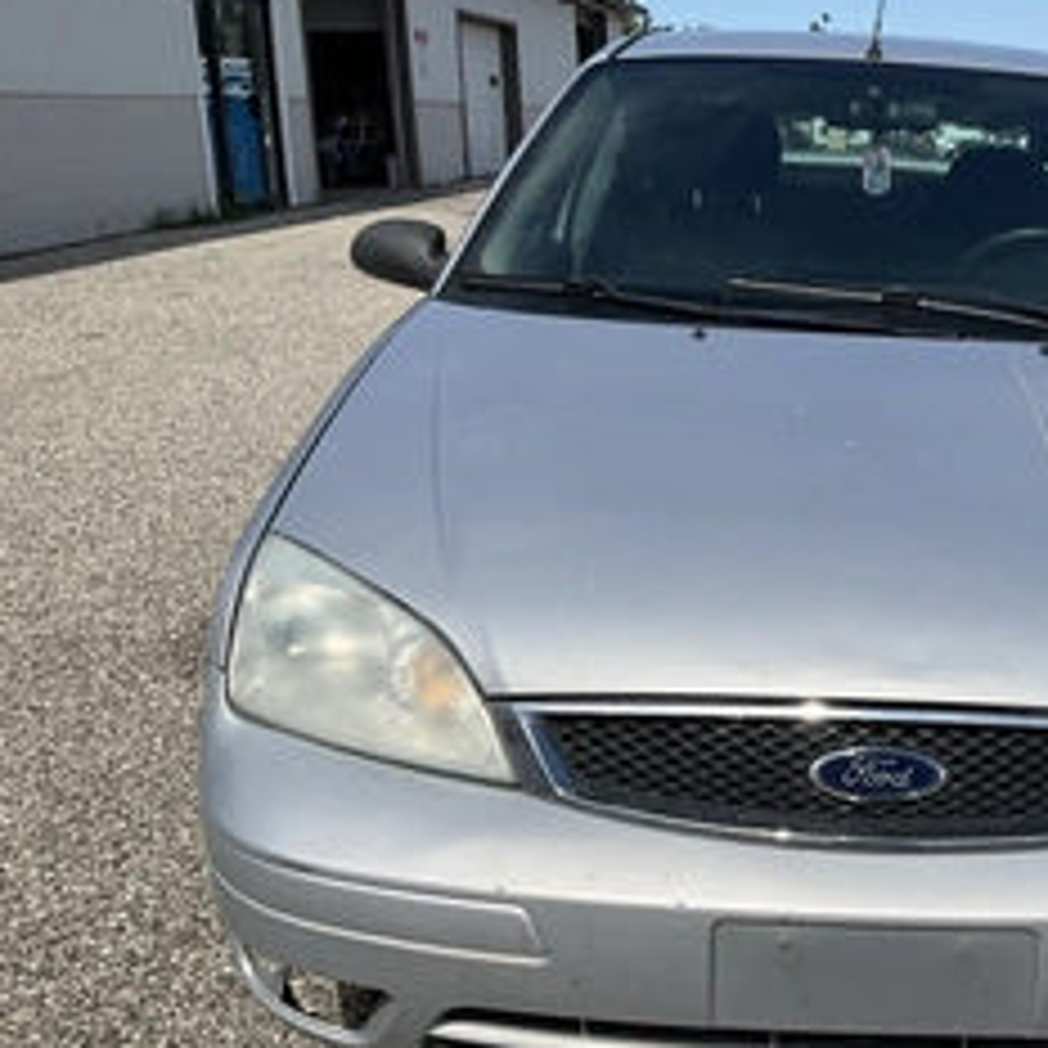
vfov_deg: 38.3
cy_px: 576
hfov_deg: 36.6
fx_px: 1507
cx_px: 882
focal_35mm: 44
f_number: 1.8
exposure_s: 1/3322
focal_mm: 3
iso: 25
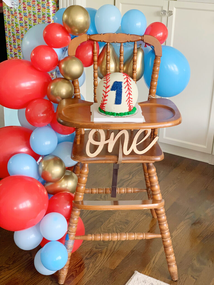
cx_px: 107
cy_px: 142
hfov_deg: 28.0
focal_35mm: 52
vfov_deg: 36.8
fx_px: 429
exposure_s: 1/111
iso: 125
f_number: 2.4
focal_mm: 6
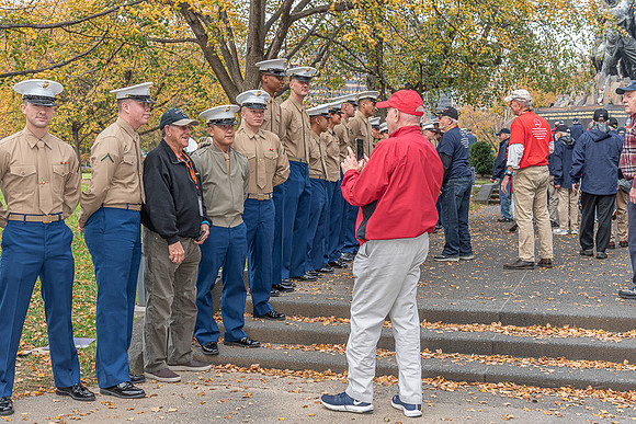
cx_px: 318
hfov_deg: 41.1
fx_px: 848
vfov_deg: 28.1
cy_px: 212
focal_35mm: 48
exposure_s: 1/250
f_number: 6.3
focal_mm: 48
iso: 500
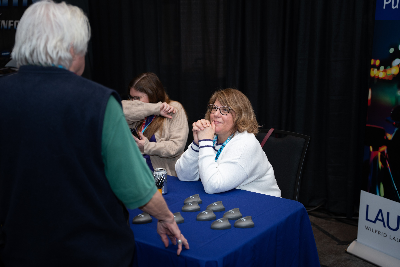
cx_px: 202
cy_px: 131
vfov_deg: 26.3
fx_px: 570
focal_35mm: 51
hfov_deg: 38.7
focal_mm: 50.3
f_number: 2.8
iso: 640
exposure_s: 1/160
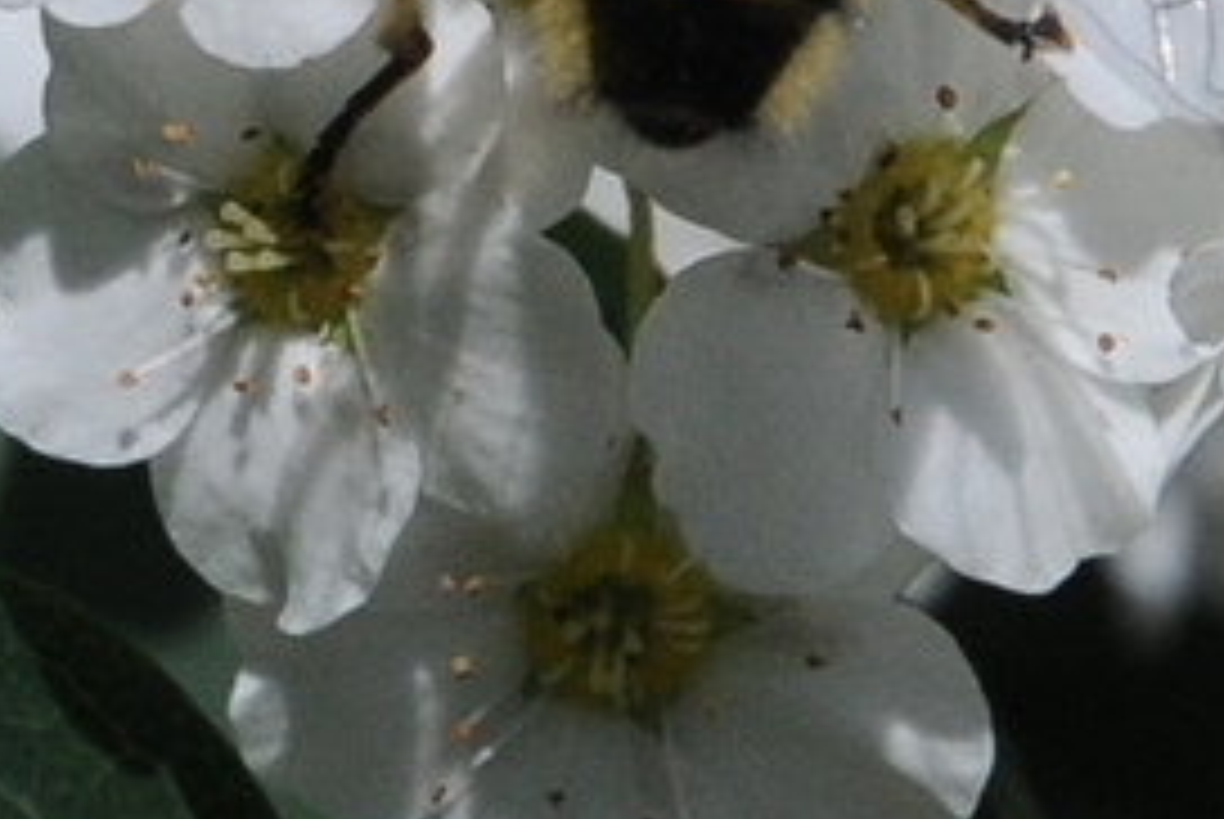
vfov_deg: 3.7
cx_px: 590
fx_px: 12593
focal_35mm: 370
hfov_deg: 5.6
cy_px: -315
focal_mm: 70
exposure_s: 1/800
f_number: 7.1
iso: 400
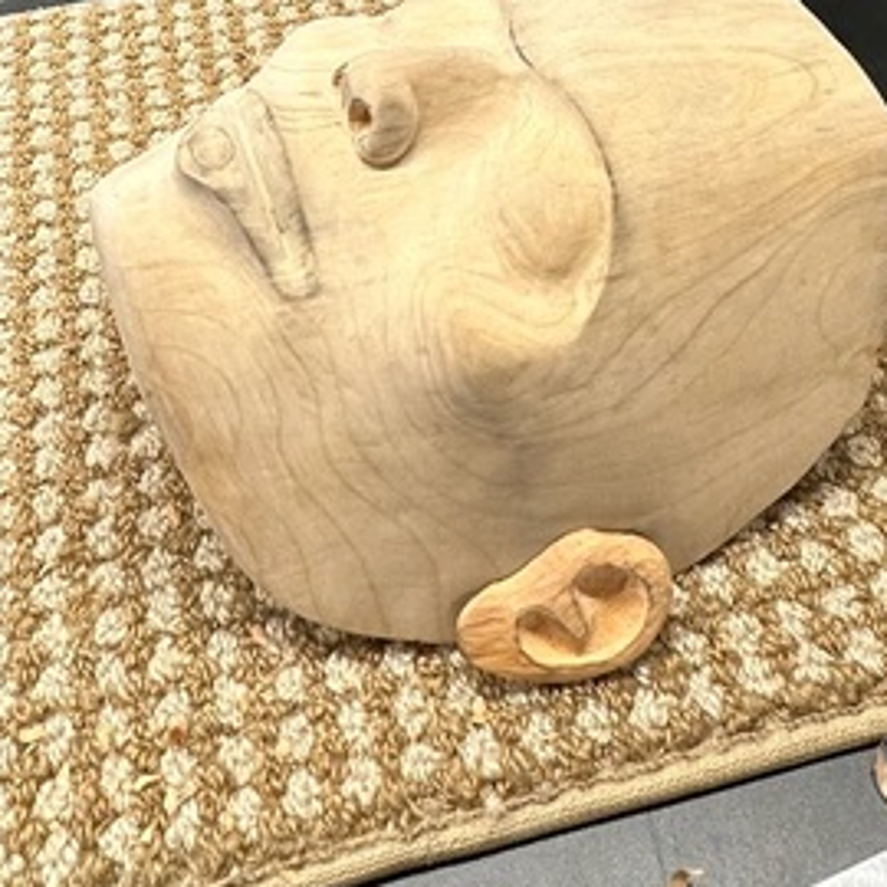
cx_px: 352
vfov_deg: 29.2
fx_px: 1363
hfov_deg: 35.9
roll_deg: +0.6
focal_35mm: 47
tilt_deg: -29.3
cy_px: -263
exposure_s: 1/60
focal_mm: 2.22
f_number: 2.2
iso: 200
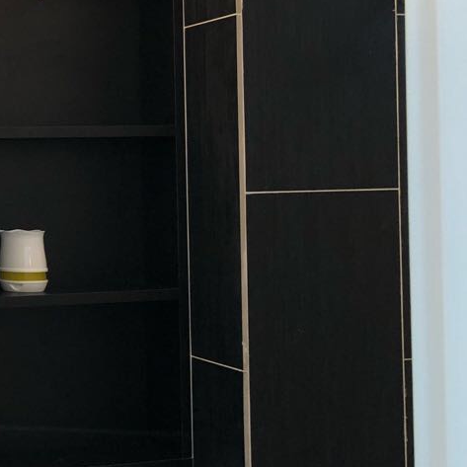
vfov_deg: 25.7
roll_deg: +0.8
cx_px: -161
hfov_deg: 22.6
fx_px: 1023
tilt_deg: -0.4
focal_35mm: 67
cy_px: 184
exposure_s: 1/17
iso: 40
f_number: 1.8
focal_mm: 4
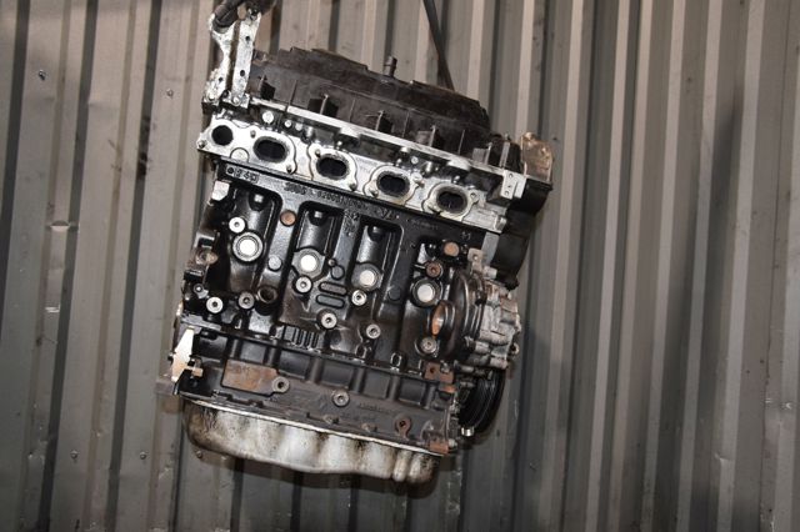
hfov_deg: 57.2
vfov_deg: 39.9
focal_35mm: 33
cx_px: 400
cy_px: 266
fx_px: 733
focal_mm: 22
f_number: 5.6
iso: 1600
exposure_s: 1/60
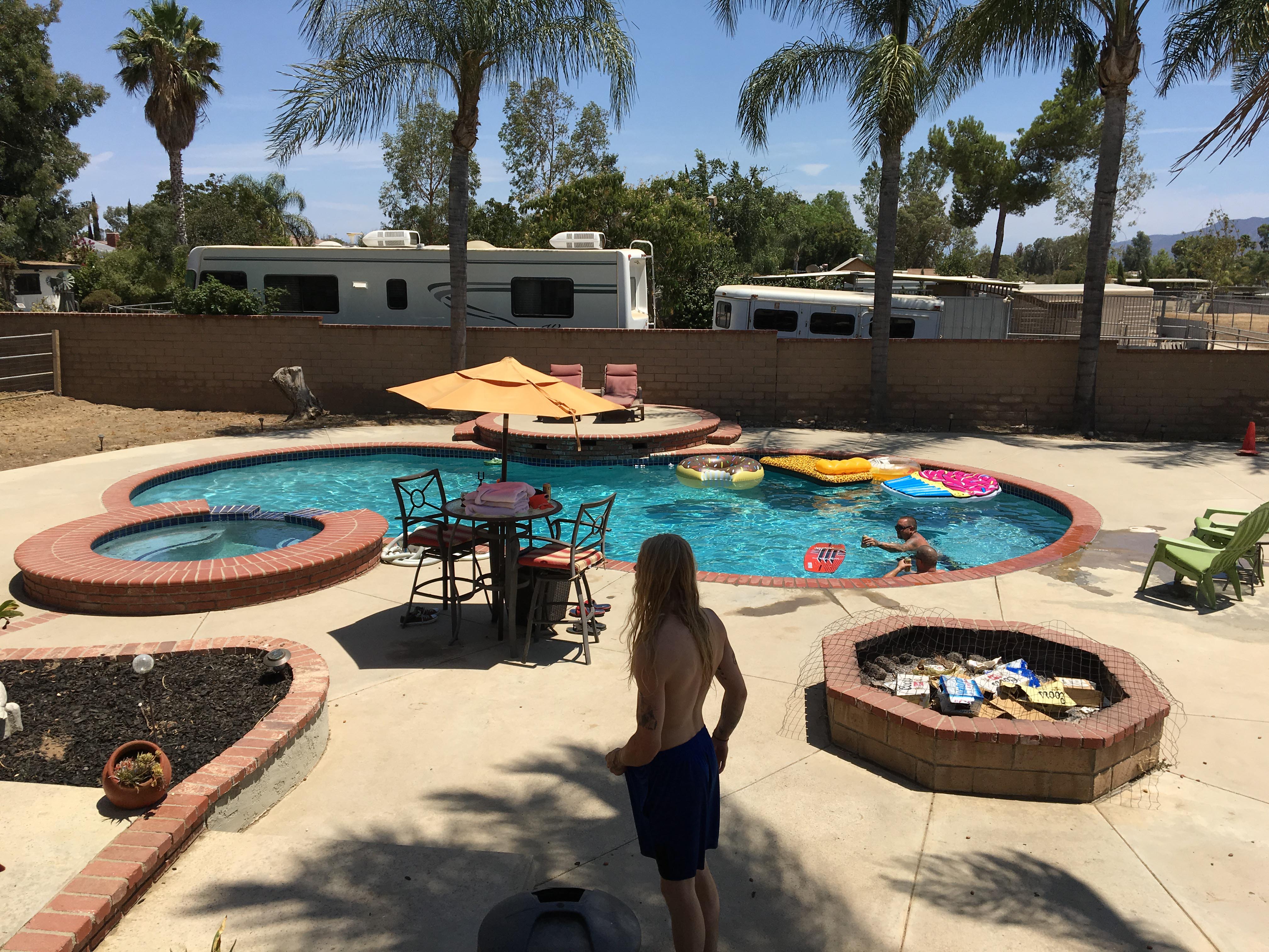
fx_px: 1063
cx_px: 634
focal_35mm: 29
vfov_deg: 48.2
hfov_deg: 61.7
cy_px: 476
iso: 25
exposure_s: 1/2747
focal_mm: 4.15
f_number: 2.2
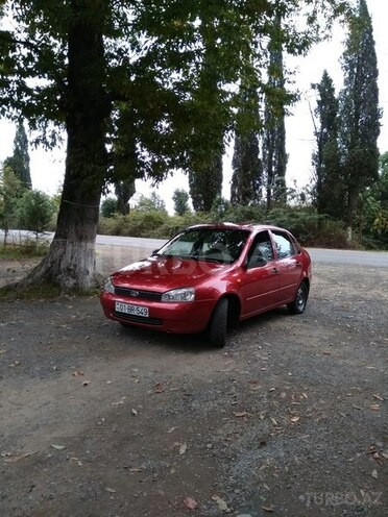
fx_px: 314
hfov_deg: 63.4
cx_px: 194
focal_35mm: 21
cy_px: 258
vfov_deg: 79.0
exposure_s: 1/100
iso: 166
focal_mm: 3.57
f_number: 2
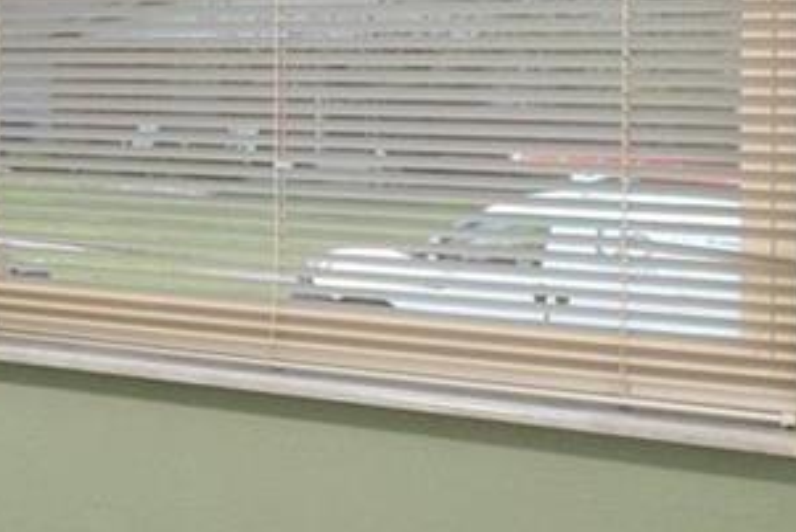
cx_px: -799
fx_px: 1880
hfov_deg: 17.3
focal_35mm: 85
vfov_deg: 15.9
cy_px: 85
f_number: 8
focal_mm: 8
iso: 1600
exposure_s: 1/6
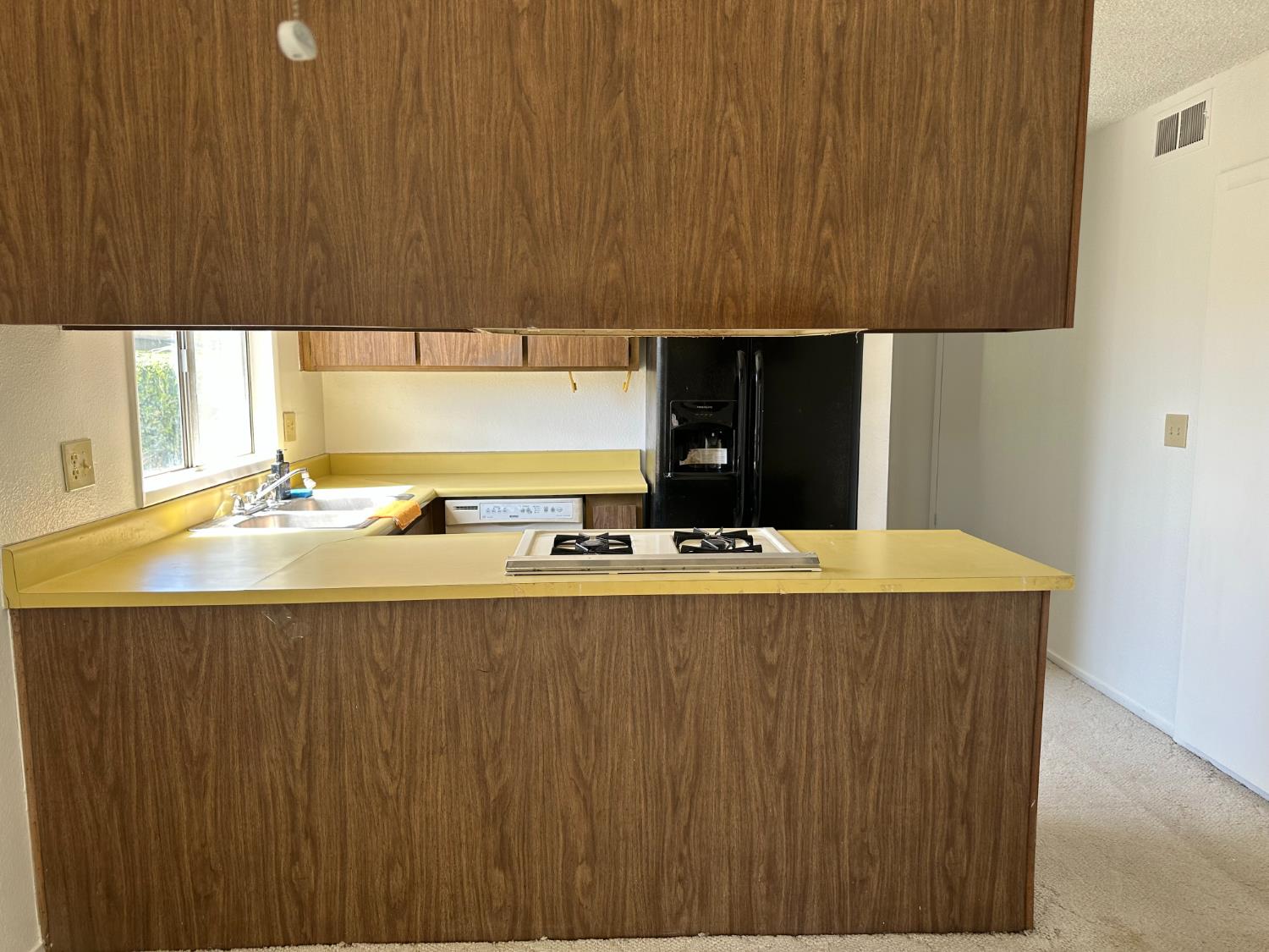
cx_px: 634
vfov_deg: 56.8
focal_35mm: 24
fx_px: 880
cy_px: 476
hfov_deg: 71.6
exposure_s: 1/121
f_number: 1.78
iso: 80
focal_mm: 6.86
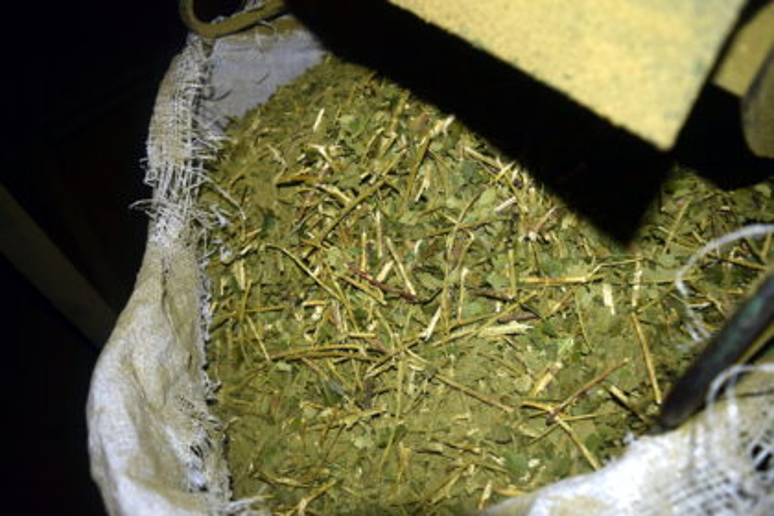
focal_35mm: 27
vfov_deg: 47.9
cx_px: 387
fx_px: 580
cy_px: 258
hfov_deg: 67.4
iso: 320
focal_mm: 18
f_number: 3.5
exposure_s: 1/60
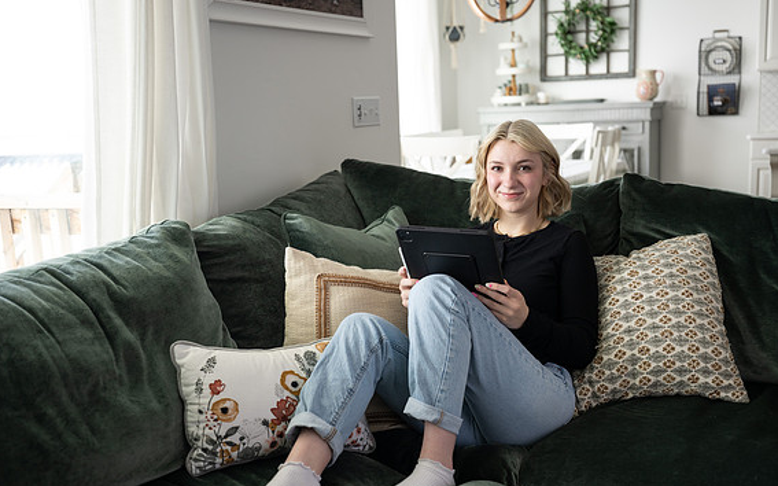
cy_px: 267
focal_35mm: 39
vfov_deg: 32.7
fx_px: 827
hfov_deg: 50.4
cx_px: 395
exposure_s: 1/250
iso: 200
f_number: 2.8
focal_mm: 37
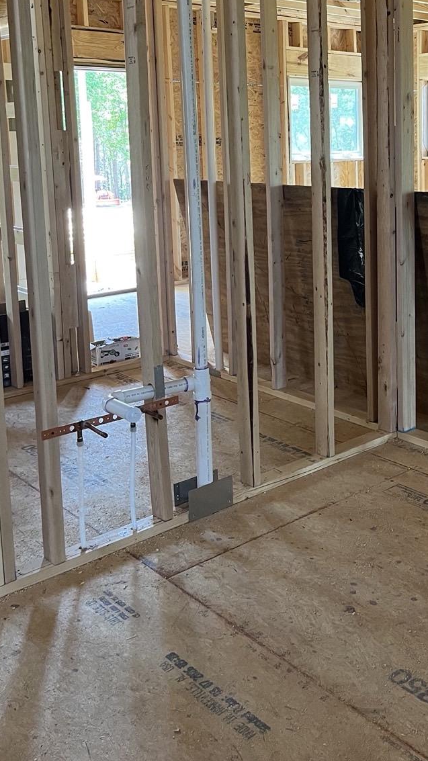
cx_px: 398
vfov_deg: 49.2
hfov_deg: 28.4
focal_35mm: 40
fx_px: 807
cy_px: 229
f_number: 1.6
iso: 160
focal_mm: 5.1
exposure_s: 1/60
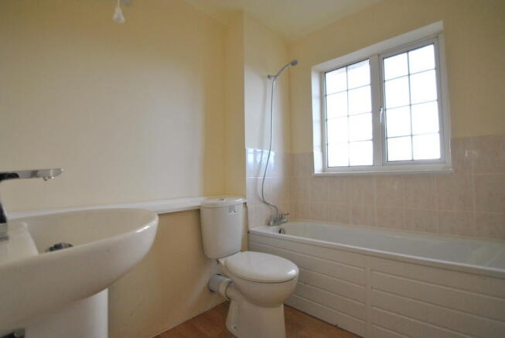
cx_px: 252
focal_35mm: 16
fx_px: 232
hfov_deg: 94.9
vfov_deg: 72.2
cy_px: 169
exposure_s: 1/25
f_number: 3.5
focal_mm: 11
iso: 800
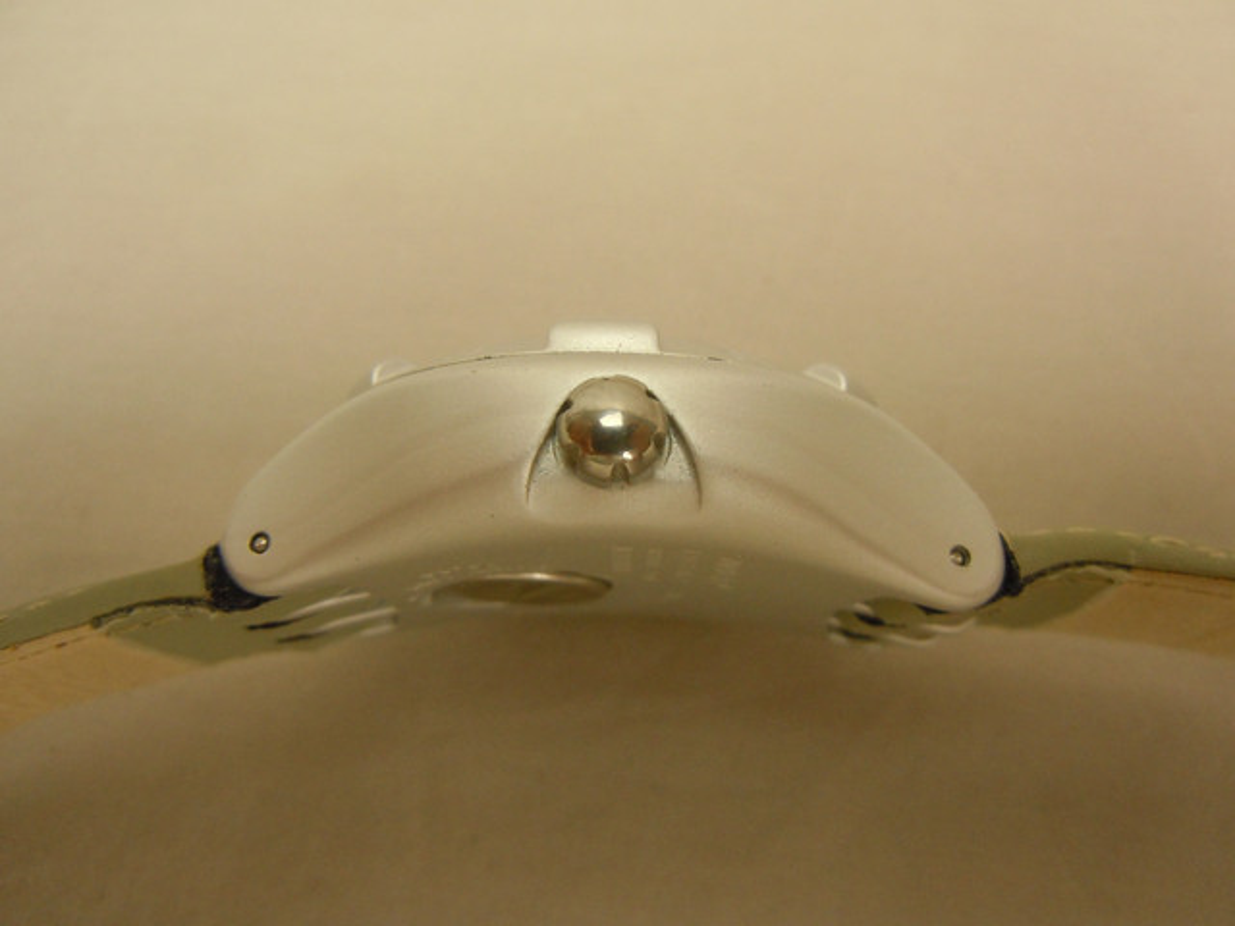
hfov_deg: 60.0
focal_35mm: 30
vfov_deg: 46.8
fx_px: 1070
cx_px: 618
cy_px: 463
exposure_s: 1/60
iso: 400
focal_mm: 5.4
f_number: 3.5
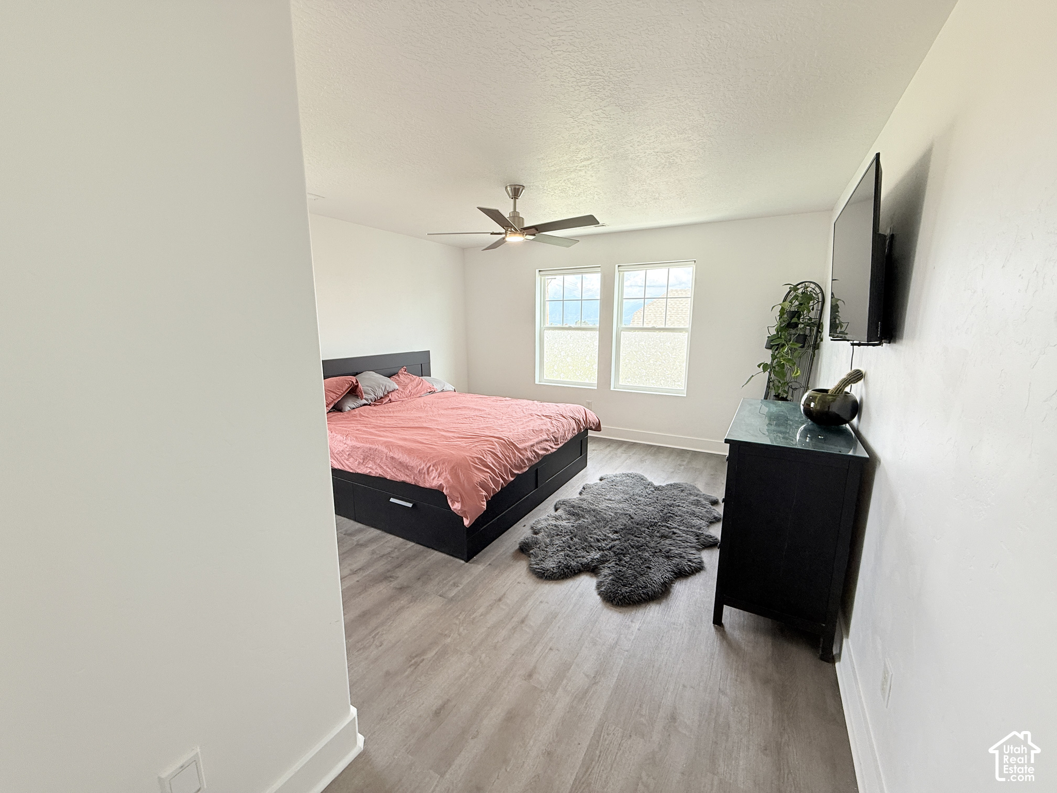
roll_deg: +0.3
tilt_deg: -9.1
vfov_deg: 85.7
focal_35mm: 14
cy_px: 396
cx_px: 528
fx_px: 427
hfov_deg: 102.1
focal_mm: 2.22
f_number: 2.2
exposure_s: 1/120
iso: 64
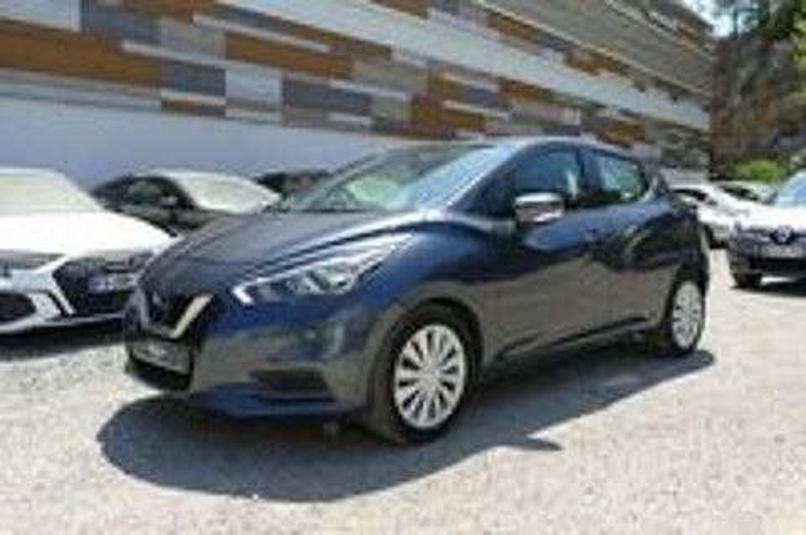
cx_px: 403
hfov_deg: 58.8
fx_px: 716
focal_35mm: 32
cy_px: 268
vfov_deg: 41.0
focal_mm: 11.6
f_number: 3
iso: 125
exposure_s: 1/1000
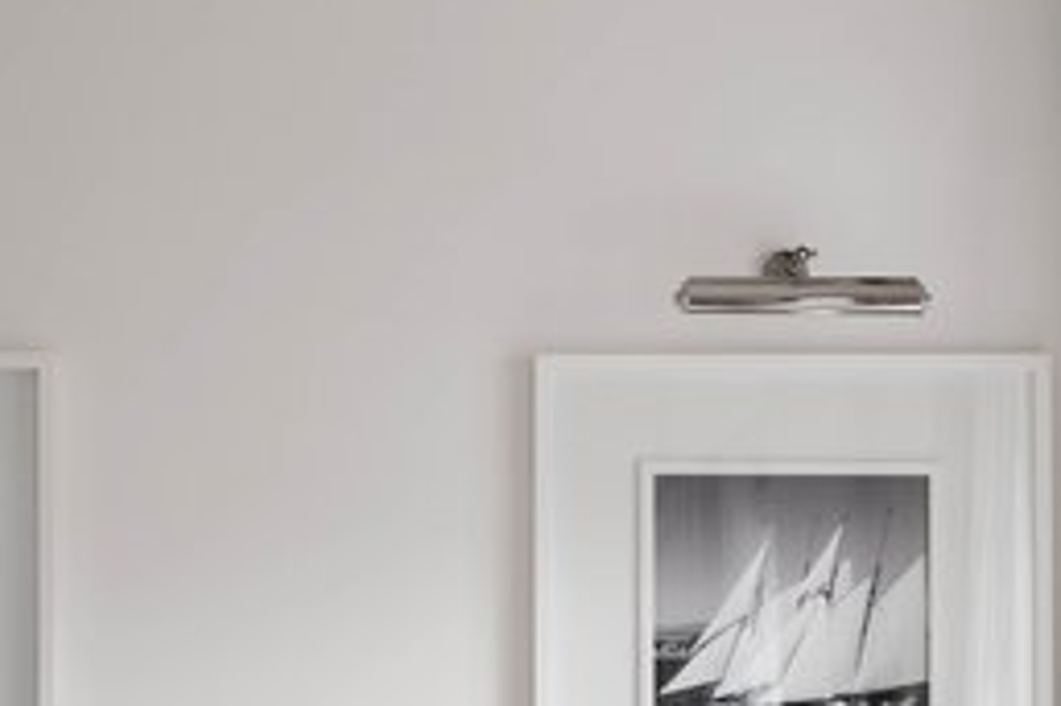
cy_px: 912
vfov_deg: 12.2
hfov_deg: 18.6
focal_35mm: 109
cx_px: 260
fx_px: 3210
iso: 200
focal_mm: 35
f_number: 5
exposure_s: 1/30
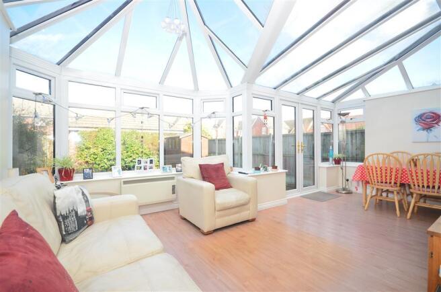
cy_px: 146
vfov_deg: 71.8
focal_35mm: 16
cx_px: 220
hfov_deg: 95.1
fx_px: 202
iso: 640
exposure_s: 1/200
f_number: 8
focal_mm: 11
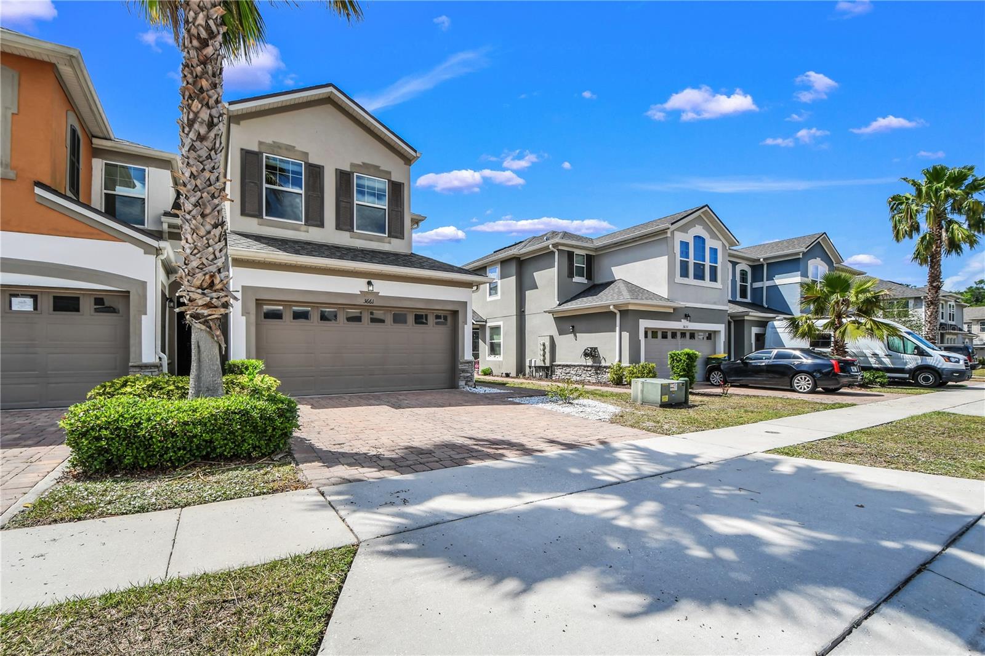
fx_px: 410
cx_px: 492
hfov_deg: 100.4
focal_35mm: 15
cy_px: 328
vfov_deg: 77.3
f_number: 7.1
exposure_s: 1/400
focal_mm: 10
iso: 100
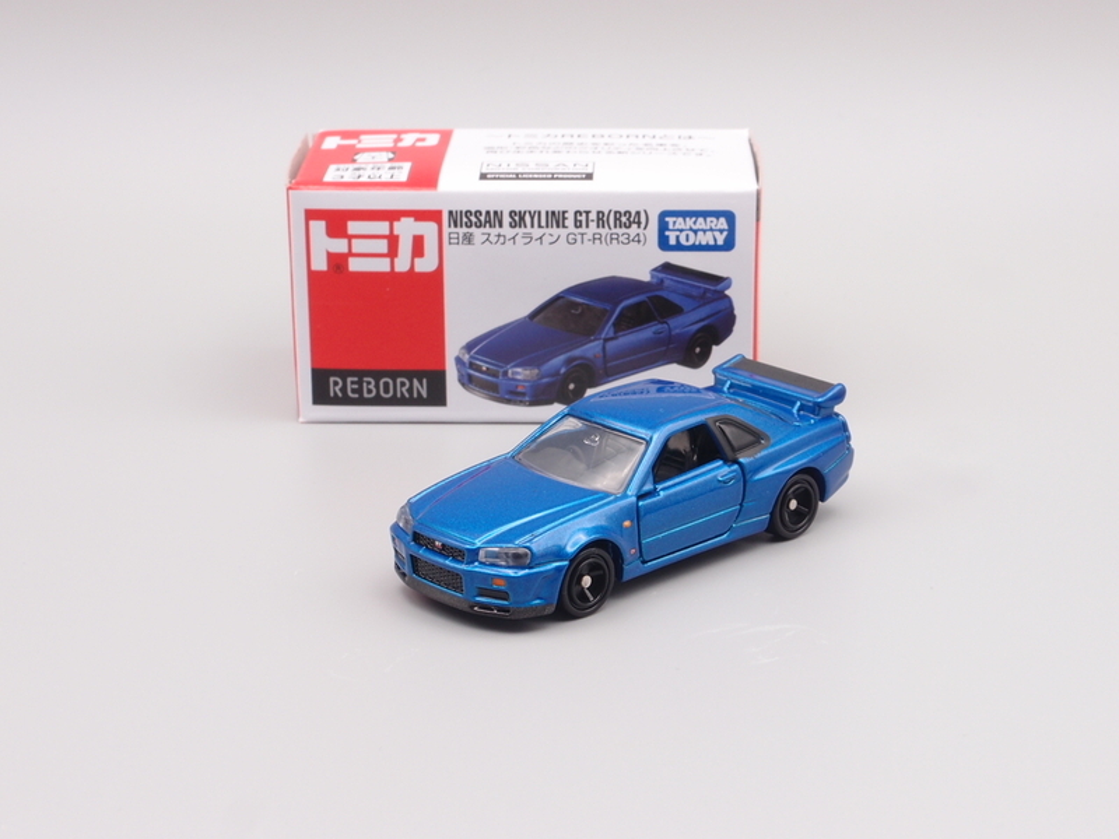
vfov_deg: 19.1
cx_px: 560
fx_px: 2489
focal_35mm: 77
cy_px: 420
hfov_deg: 25.3
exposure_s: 1/5
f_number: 8
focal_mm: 16.63
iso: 100
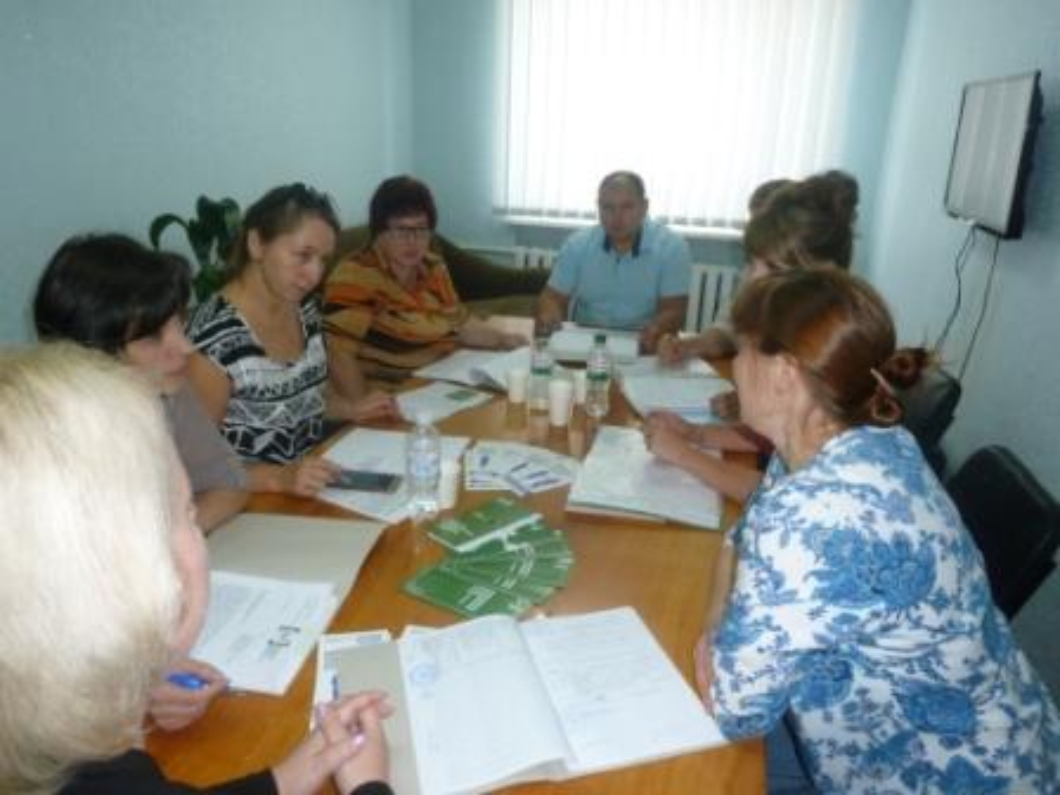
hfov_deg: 69.4
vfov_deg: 54.9
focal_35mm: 25
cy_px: 398
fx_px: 766
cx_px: 530
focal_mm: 4.1
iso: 250
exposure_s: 1/30
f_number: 5
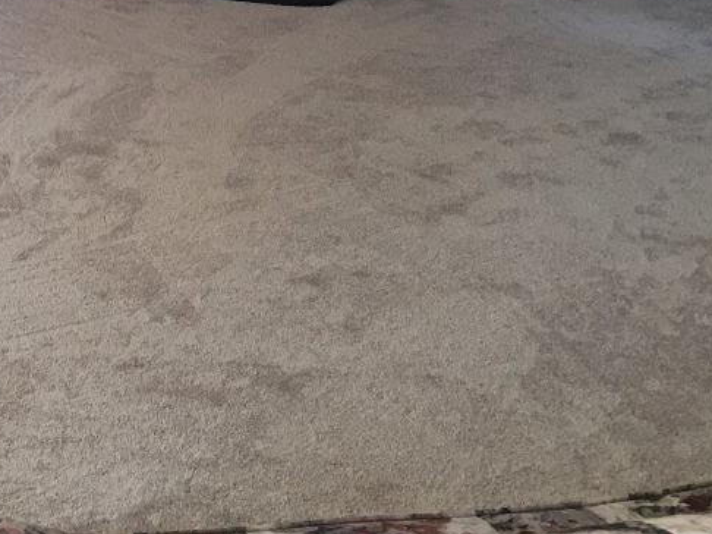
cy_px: -169
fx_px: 1768
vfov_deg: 16.2
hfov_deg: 22.0
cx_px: 25
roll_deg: -1.3
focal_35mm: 86
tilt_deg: -10.1
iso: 25
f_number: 2.2
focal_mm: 4.15
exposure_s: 1/15
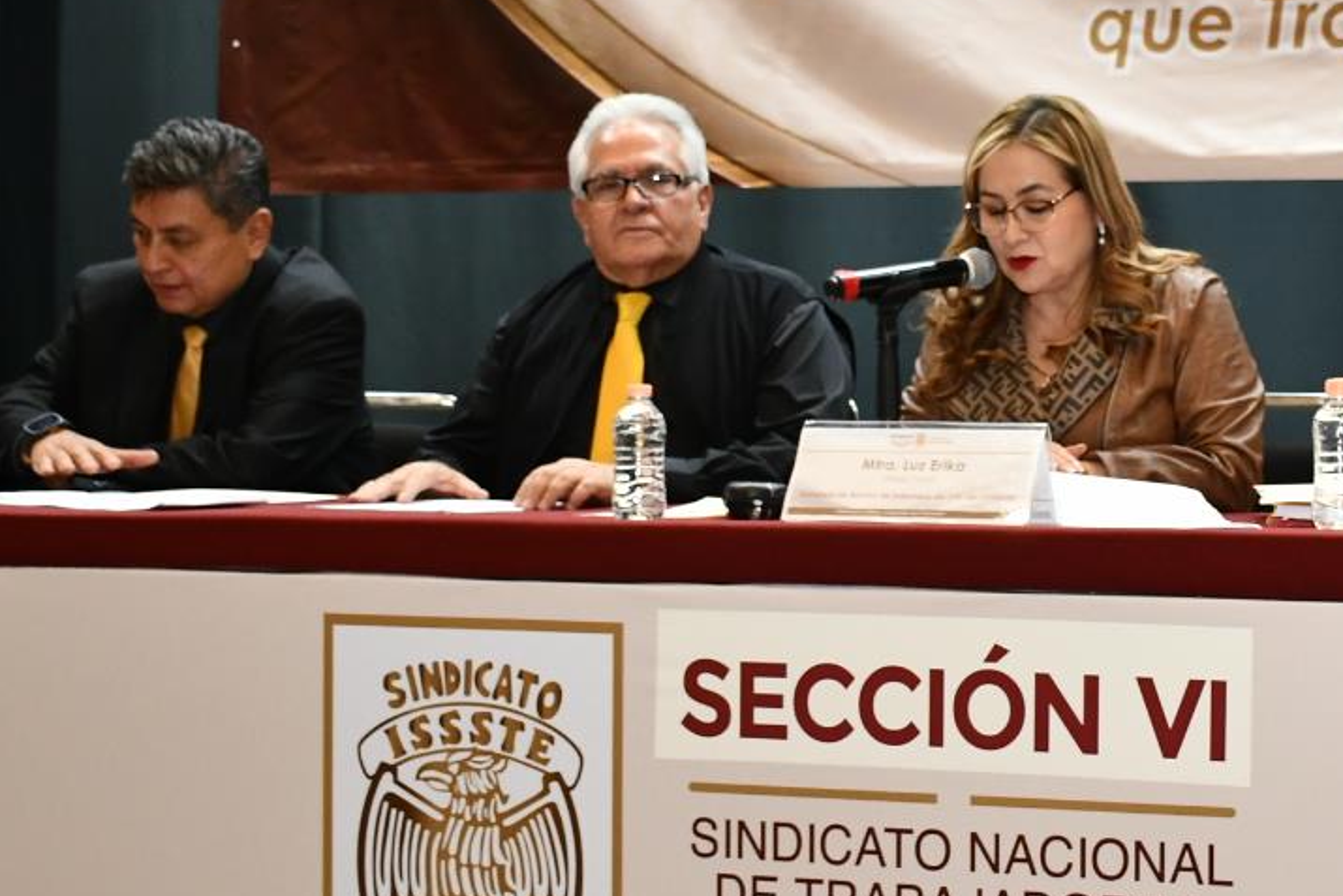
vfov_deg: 17.7
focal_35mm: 77
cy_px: 389
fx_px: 2873
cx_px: 1236
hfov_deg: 25.4
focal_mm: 23
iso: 1600
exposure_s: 1/60
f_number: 4
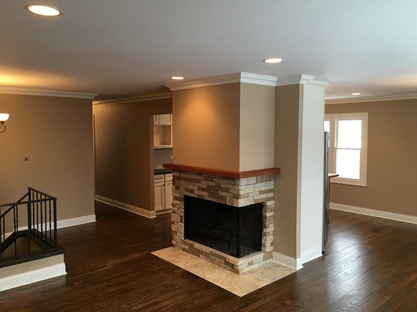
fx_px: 349
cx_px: 208
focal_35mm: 29
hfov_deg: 61.7
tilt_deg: -4.7
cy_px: 156
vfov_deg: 48.2
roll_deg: -0.6
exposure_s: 1/15
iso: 32
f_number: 2.2
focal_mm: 4.15
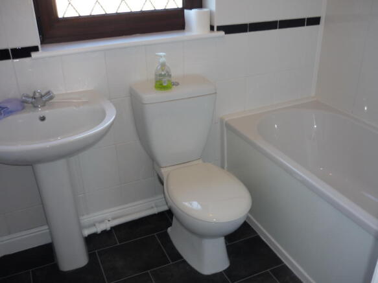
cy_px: 142
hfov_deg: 55.4
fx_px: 360
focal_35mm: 33
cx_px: 189
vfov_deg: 42.9
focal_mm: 5.5
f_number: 2.8
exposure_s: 1/30
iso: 100
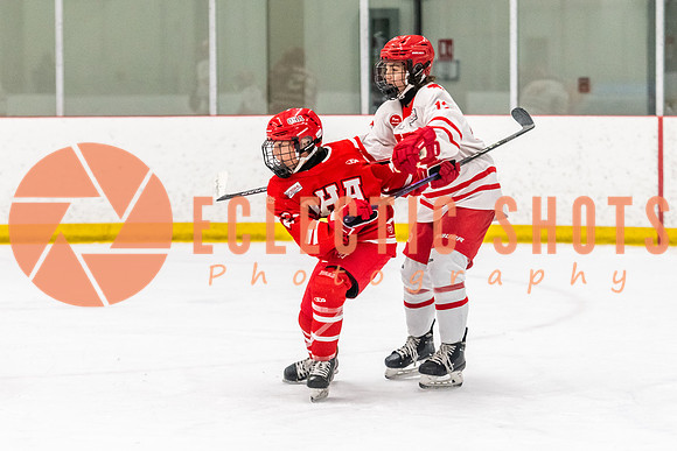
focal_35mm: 169
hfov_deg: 12.1
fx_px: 3179
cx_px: 419
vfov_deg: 8.1
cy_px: 233
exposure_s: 1/800
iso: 4000
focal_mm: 105
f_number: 2.8
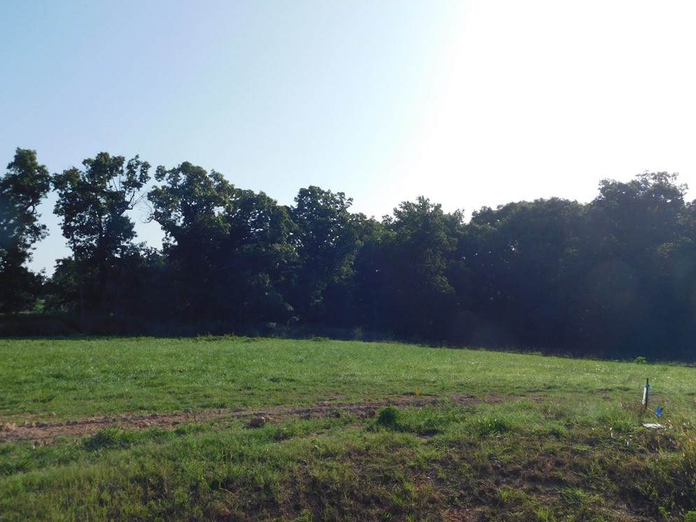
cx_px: 342
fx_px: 623
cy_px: 263
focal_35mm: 31
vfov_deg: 45.4
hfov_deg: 58.4
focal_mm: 5.3
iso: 125
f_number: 6.4
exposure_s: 1/400
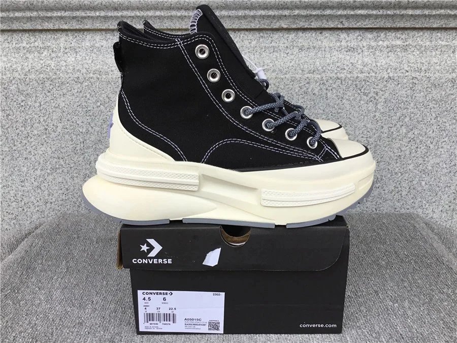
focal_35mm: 31
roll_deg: +0.6
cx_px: 228
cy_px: 172
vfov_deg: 45.4
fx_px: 409
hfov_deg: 58.4
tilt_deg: -16.9
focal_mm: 3.3
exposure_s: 1/272
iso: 25
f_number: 2.4
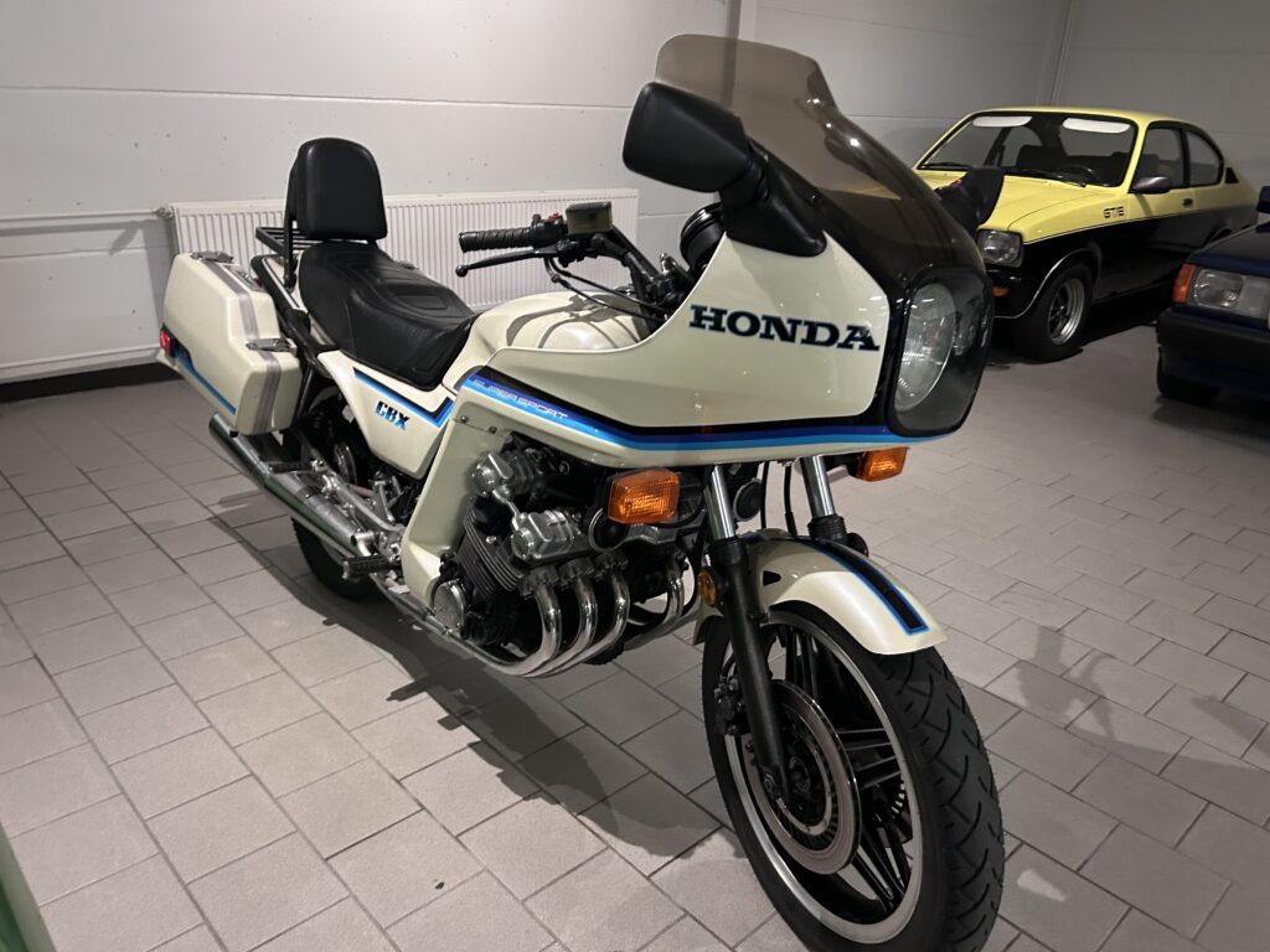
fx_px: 954
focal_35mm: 26
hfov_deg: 67.3
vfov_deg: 53.1
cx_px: 635
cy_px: 476
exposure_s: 1/33
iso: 400
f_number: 1.5
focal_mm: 5.7
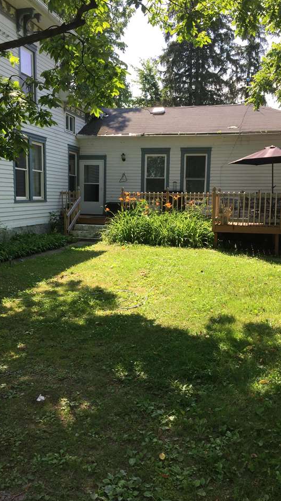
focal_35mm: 32
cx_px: 133
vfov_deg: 61.0
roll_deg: -0.1
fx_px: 424
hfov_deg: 36.7
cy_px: 250
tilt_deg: -6.7
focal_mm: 4.15
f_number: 2.2
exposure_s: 1/670
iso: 32
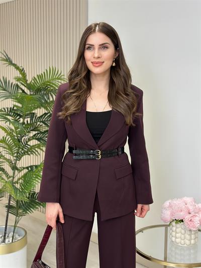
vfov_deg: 39.6
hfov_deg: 30.3
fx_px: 371
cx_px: 100
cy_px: 134
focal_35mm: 48
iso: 100
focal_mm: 6.86
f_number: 1.78
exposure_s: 1/172
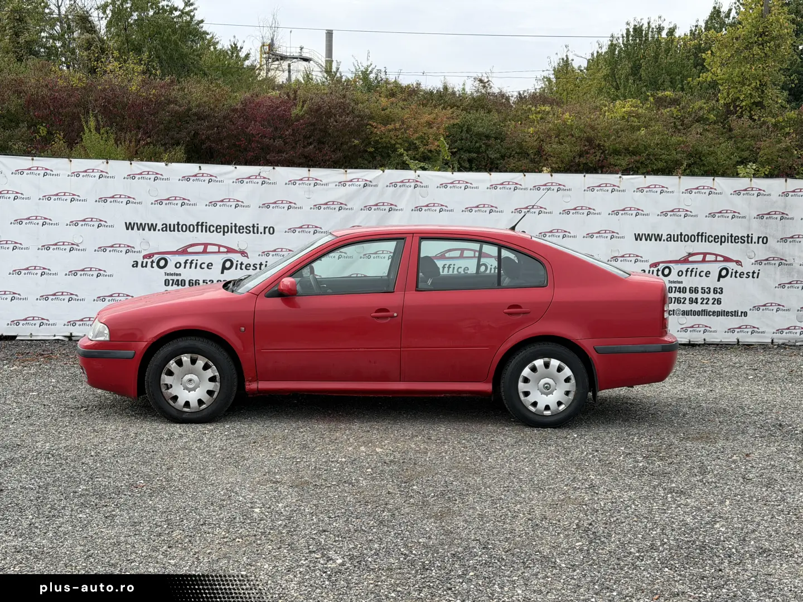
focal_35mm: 48
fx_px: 1113
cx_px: 402
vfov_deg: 30.3
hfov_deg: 39.7
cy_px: 301
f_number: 1.78
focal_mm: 6.76
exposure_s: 1/2208
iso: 64
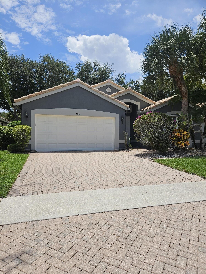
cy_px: 137
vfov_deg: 73.9
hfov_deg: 58.9
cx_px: 103
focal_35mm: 23
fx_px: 182
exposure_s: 1/3390
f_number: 1.8
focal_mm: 5.4
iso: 25
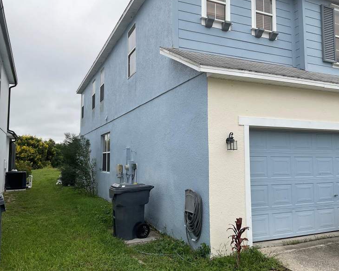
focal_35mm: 31
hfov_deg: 57.1
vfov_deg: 47.1
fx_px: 311
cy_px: 132
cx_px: 182
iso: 16
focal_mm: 3
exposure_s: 1/759
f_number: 1.8
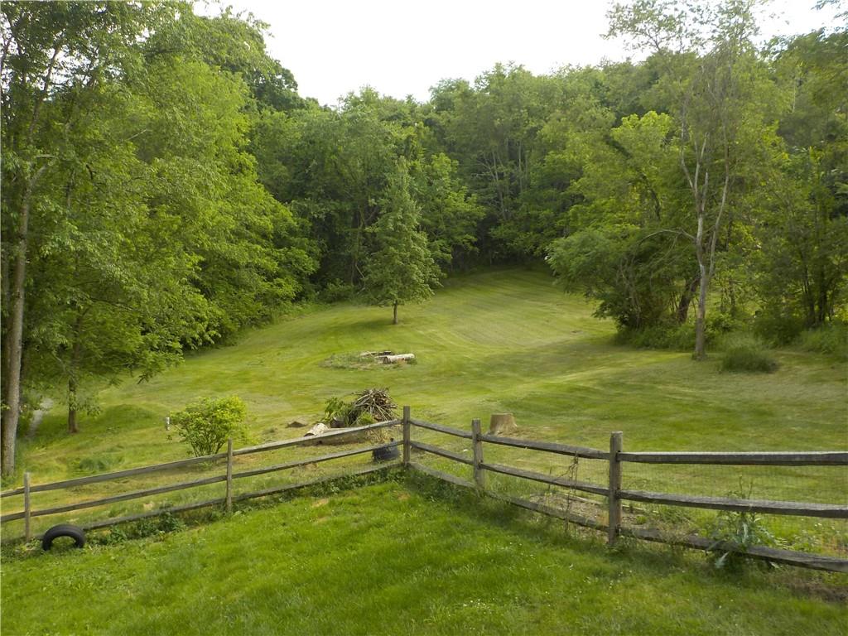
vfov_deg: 46.8
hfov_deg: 60.0
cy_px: 318
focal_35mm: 30
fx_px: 735
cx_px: 424
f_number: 3.3
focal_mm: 4.1
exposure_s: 1/320
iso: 125
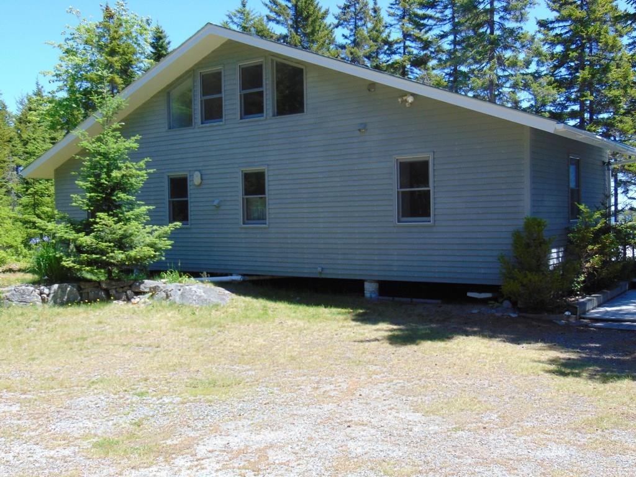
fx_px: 717
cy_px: 238
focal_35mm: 39
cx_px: 318
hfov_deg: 47.9
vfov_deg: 36.8
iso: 80
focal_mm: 6.9
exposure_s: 1/640
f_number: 3.3
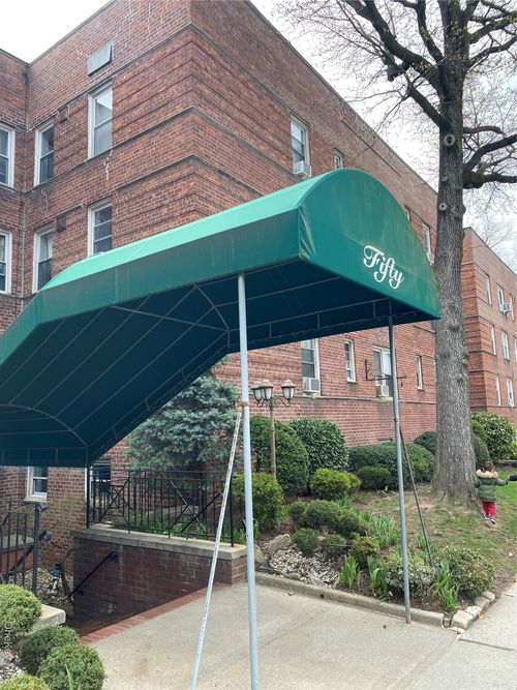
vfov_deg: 67.3
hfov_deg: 53.0
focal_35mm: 26
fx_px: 518
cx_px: 258
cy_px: 345
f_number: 1.8
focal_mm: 4.25
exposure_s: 1/502
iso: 32
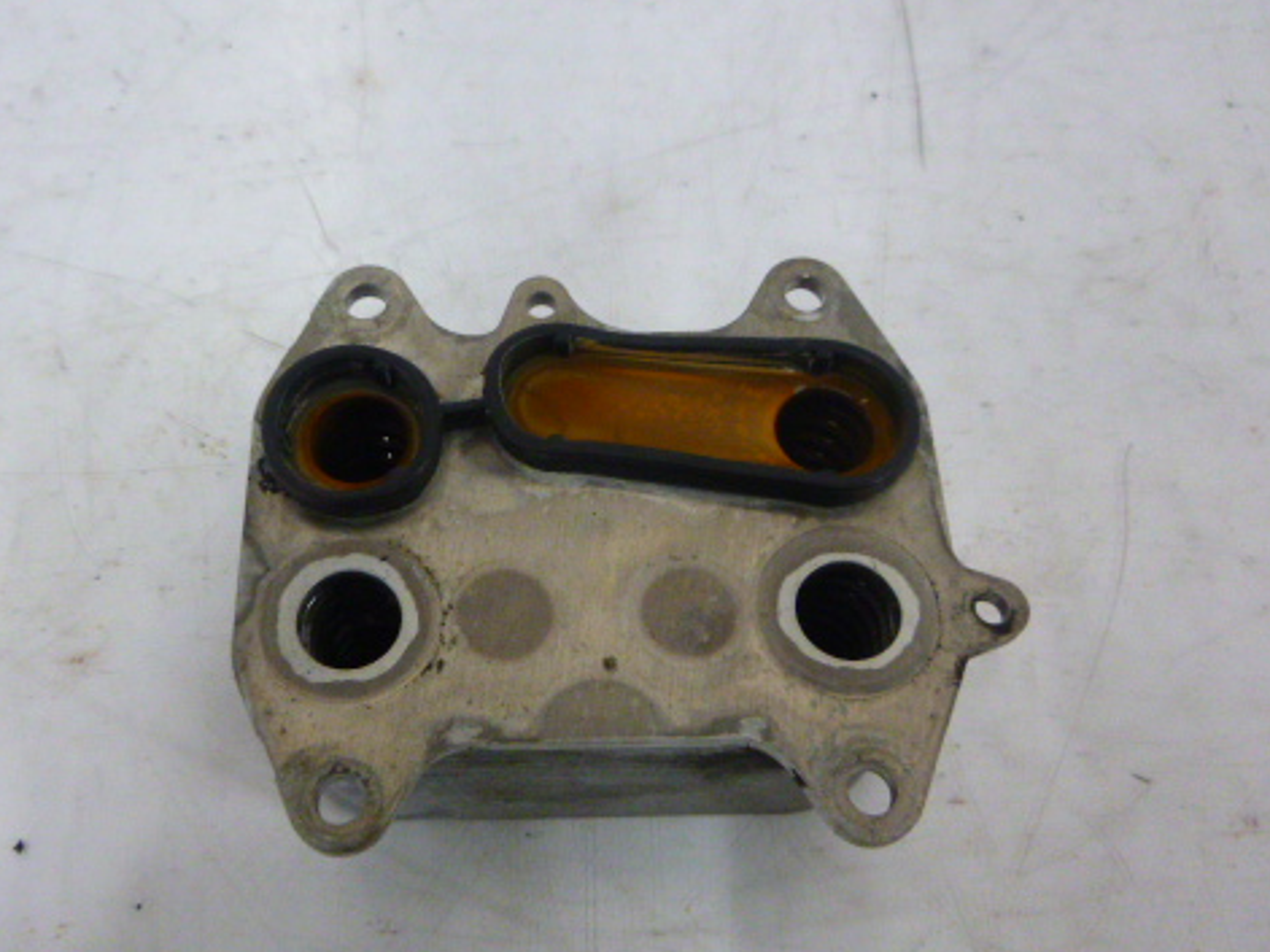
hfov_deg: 53.7
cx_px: 526
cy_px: 480
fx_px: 1247
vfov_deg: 41.8
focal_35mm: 34
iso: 400
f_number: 3.9
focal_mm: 4.5
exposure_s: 1/15
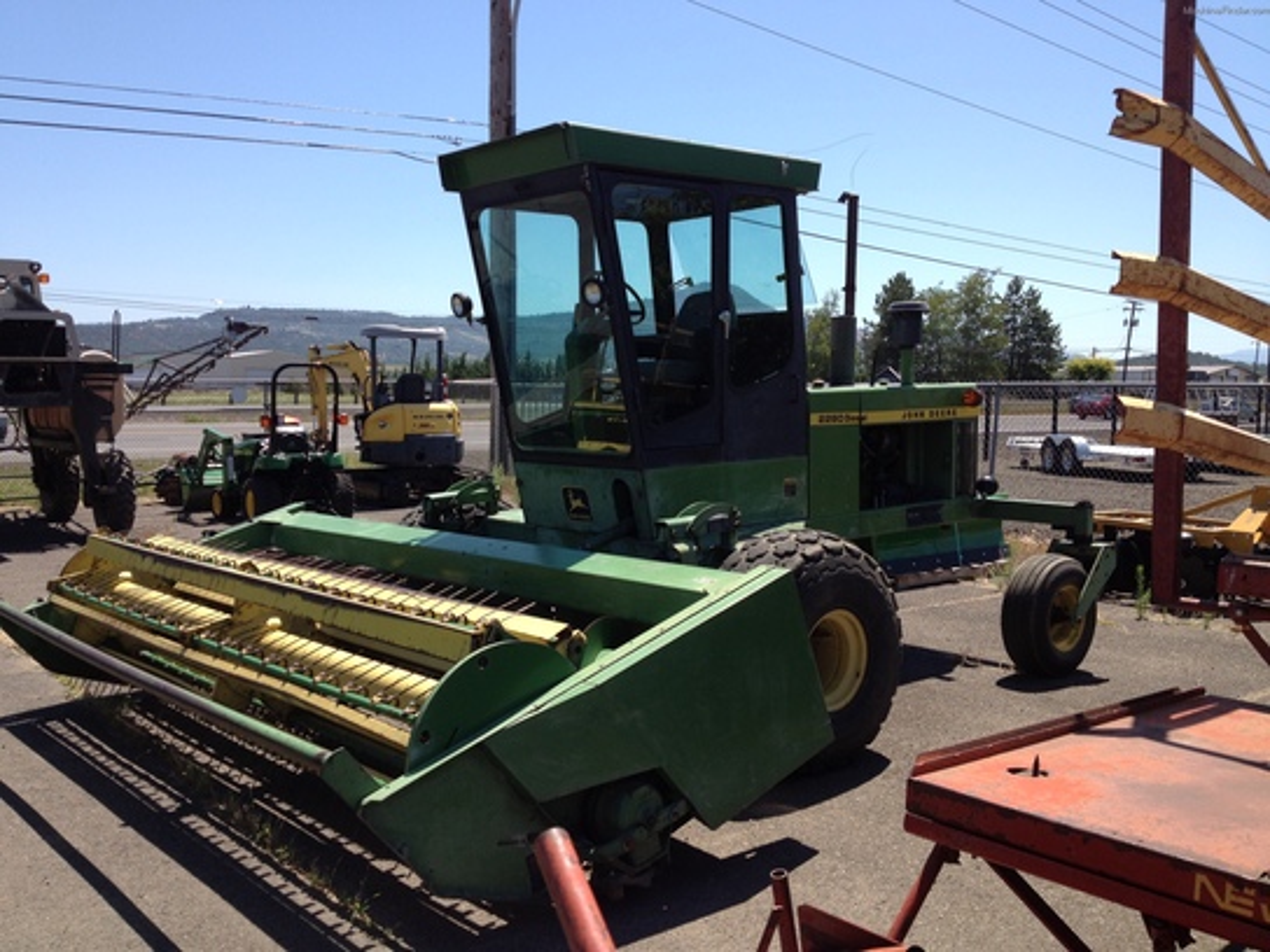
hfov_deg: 52.6
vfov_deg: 40.7
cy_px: 476
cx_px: 635
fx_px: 1284
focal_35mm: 35
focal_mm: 4.28
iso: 64
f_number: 2.4
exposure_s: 1/1284
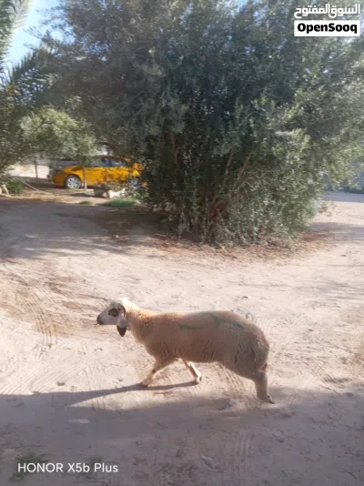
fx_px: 379
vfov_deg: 65.3
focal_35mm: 27
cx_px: 182
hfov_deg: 51.3
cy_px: 243
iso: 102
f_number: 16
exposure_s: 1/208
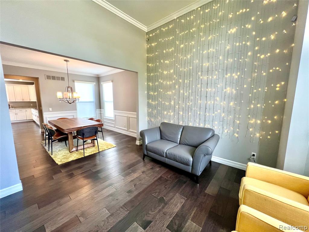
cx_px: 154
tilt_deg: -8.0
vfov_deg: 89.9
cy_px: 116
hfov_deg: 106.2
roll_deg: +0.2
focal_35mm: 13
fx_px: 116
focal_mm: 1.57
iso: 125
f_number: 1.8
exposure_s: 1/123
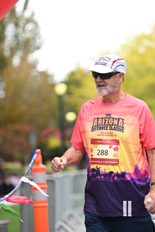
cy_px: 106
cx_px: 98
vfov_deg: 11.5
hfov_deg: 7.7
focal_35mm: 179
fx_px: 1155
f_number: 2.8
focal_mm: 135
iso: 640
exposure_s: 1/2000
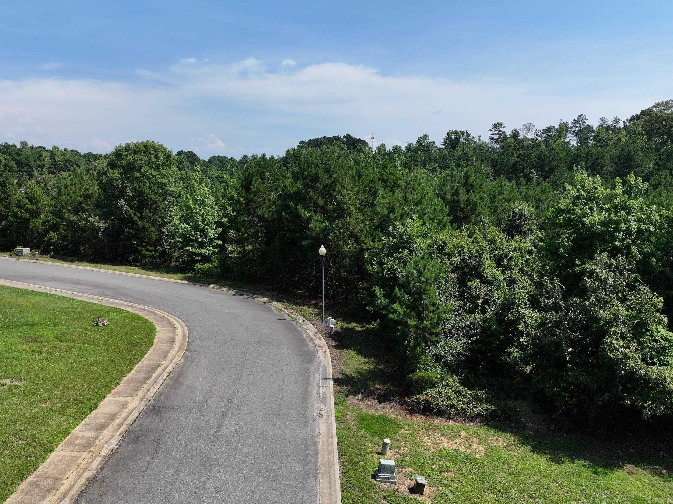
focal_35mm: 24
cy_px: 252
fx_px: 466
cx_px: 336
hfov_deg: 71.6
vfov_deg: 56.8
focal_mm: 12.29
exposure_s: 1/2000
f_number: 2.8
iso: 110
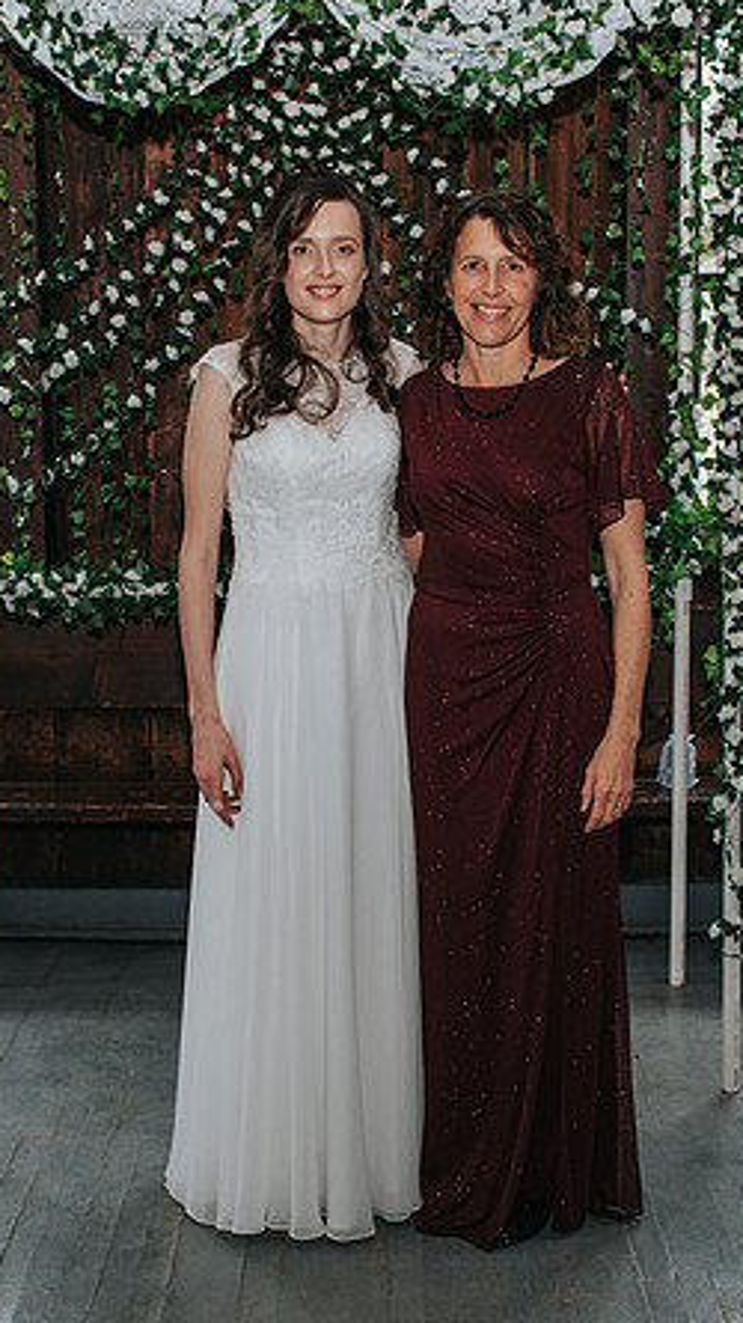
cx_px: 361
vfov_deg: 37.2
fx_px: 1963
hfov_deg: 21.4
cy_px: 660
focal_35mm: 56
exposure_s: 1/200
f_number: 4.5
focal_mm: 35
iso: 1000
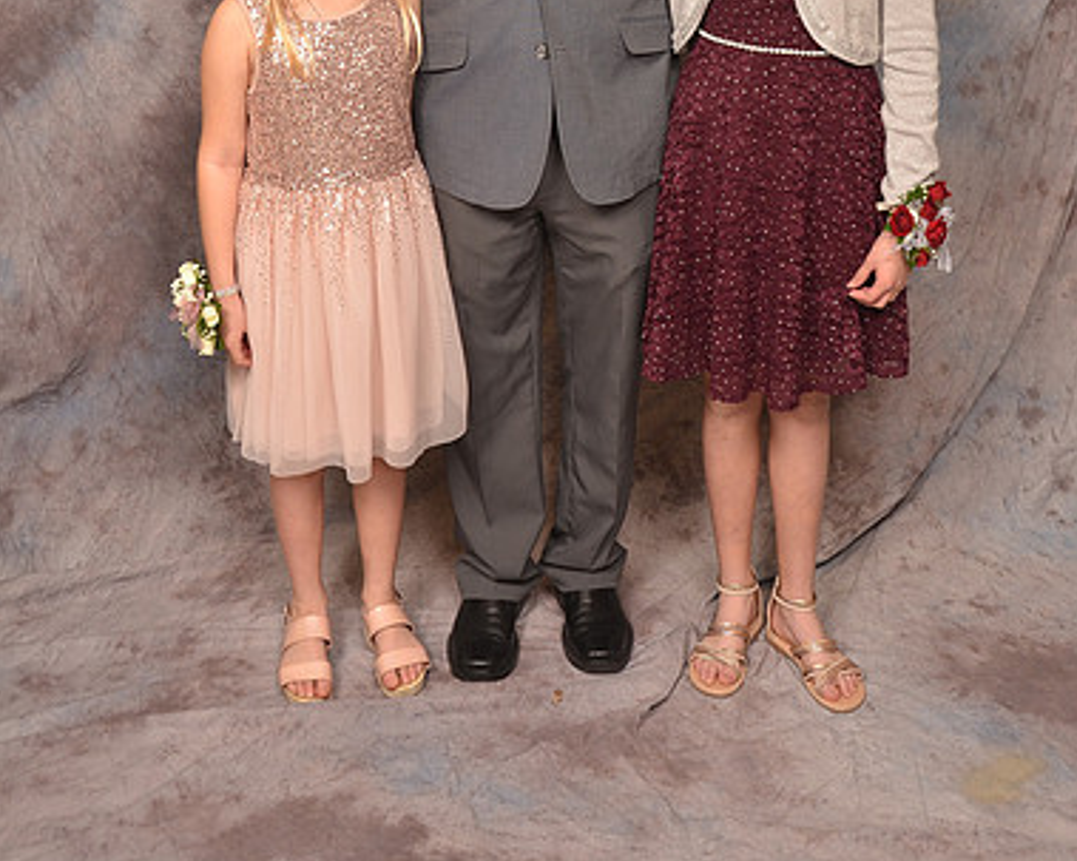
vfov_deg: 27.1
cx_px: 543
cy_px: 60
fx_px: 1712
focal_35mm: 54
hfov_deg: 34.9
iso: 200
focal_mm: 25
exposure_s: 1/60
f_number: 5.6
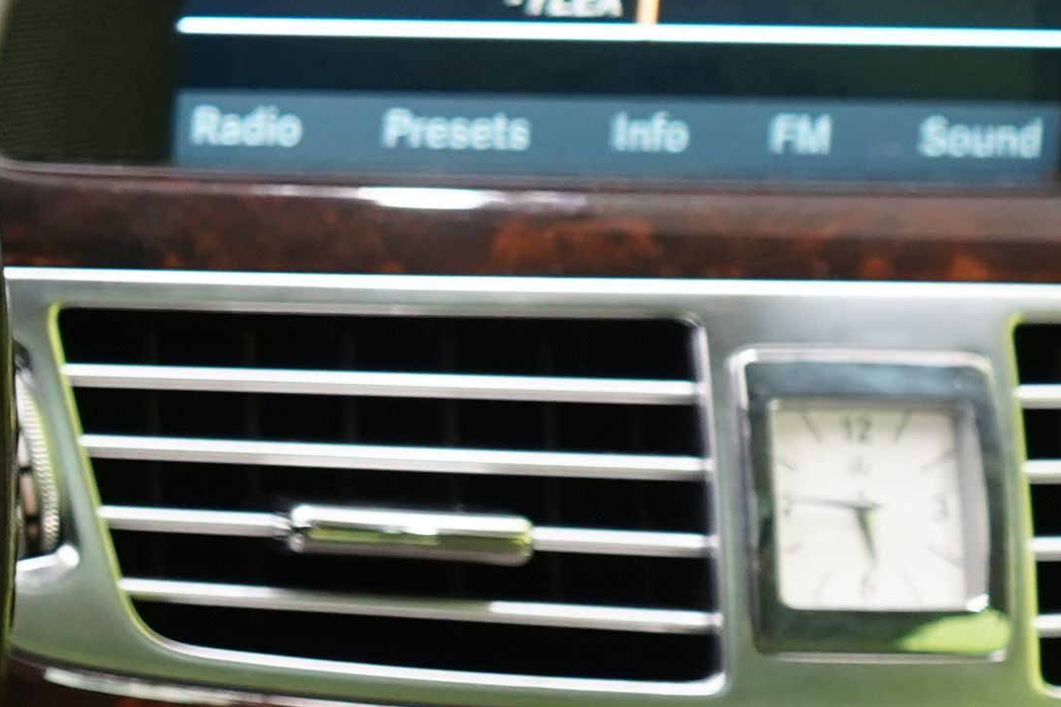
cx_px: -1467
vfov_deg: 8.5
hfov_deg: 10.8
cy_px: 463
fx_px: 4774
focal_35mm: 162
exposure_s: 1/25
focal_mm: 29
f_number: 5
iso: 1250
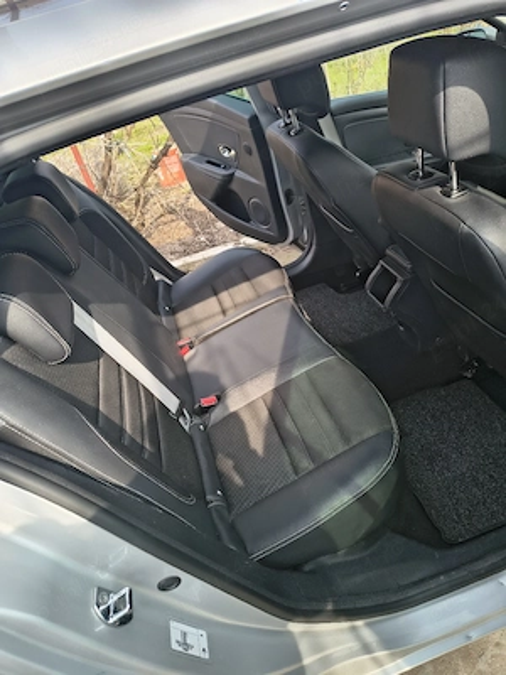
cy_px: 338
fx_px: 468
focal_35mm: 24
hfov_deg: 56.8
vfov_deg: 71.6
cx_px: 253
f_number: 1.8
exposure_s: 1/476
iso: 100
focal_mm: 5.56
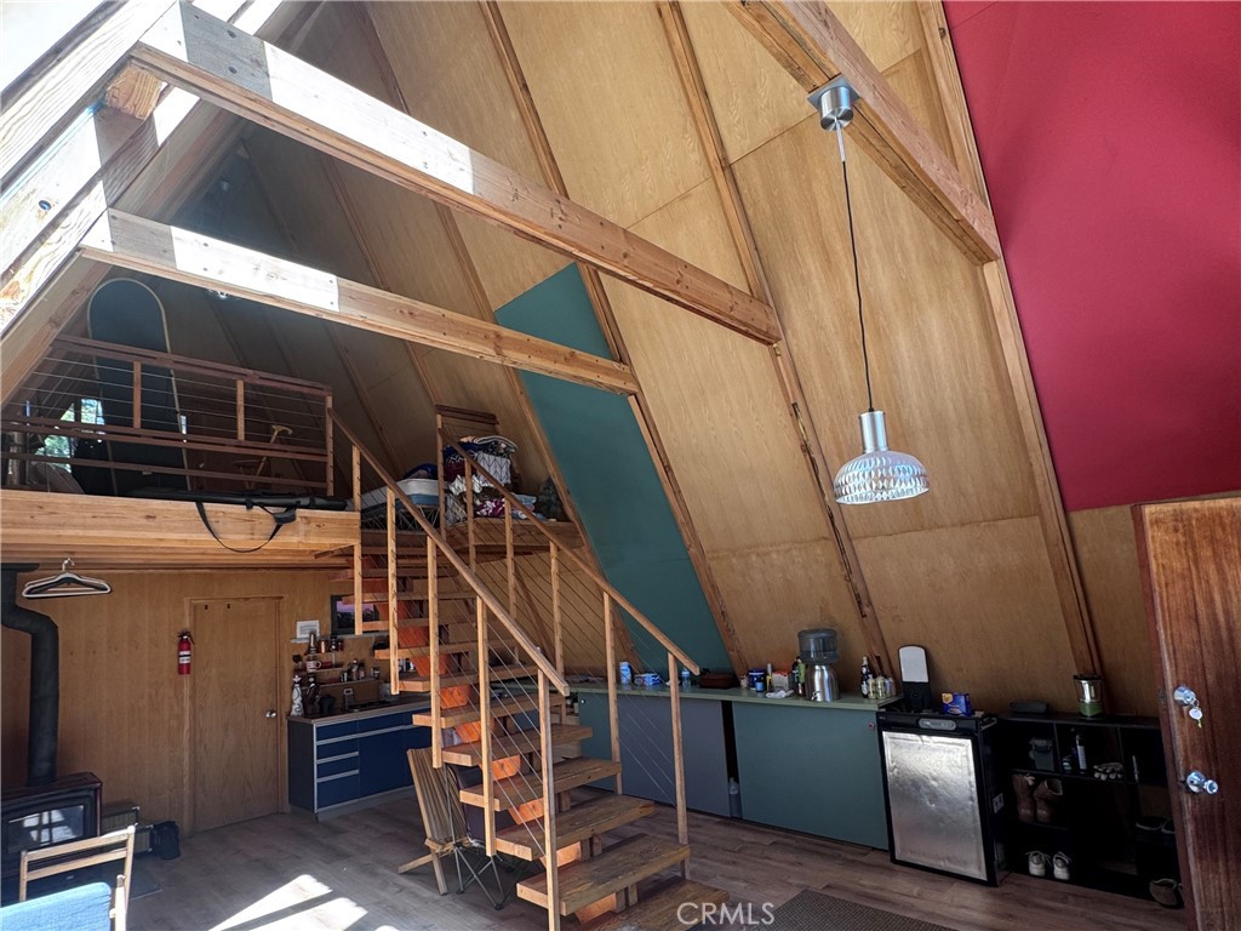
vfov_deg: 85.7
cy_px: 466
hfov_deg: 102.1
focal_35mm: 14
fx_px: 502
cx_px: 620
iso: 100
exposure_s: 1/99
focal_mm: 2.22
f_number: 2.2
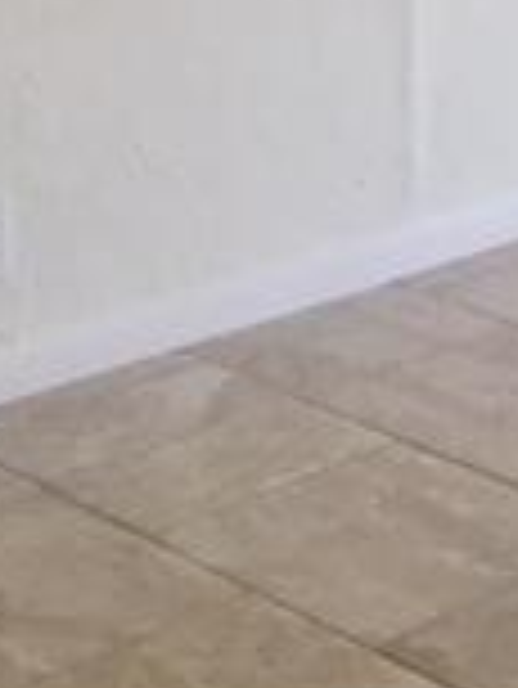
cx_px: 617
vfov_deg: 15.7
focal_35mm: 121
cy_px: -108
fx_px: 2411
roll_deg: -0.8
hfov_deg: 12.0
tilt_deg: -10.1
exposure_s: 1/30
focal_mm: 4.15
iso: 32
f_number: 2.2
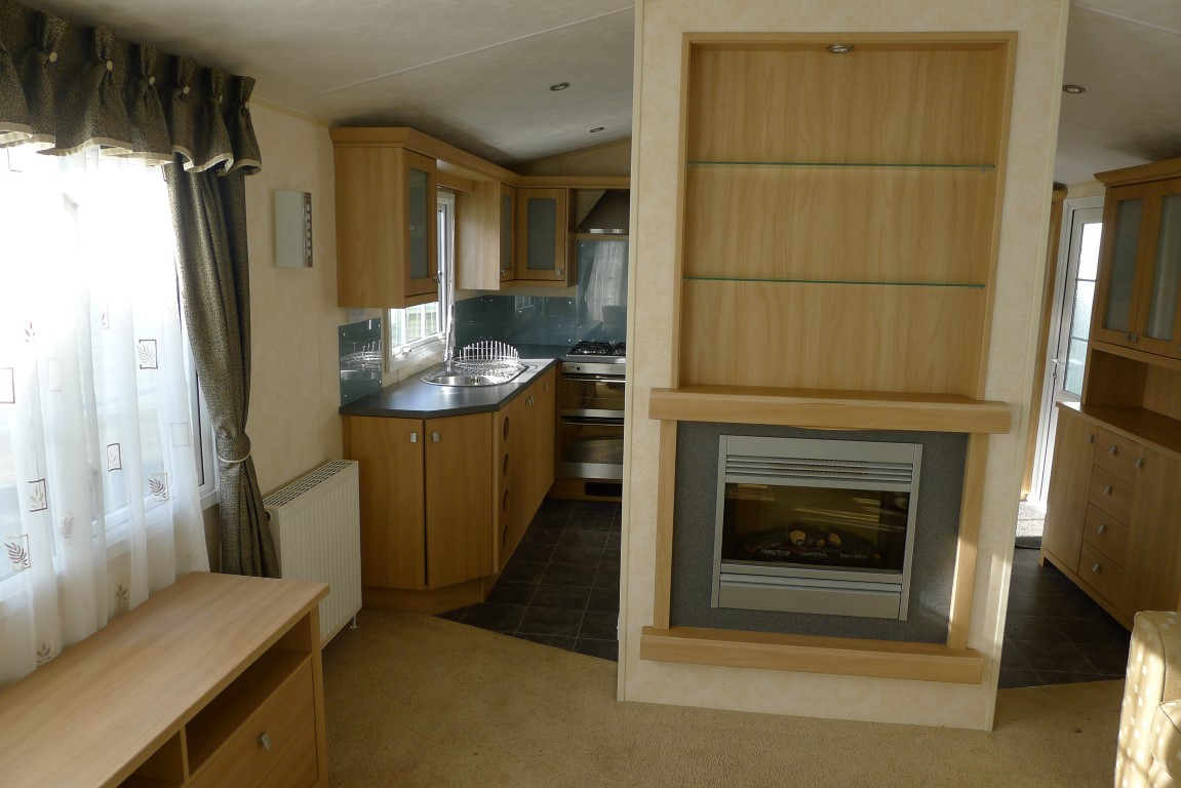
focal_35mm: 24
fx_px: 787
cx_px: 590
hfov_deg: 73.7
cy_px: 394
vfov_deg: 53.2
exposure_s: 1/125
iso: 80
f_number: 2.5
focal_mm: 5.1
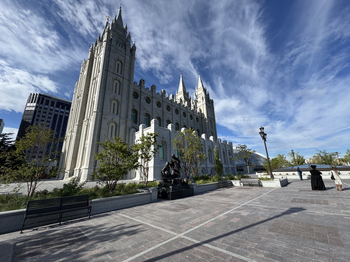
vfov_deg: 85.7
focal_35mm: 14
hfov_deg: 102.1
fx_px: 142
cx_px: 175
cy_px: 131
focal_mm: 2.22
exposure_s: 1/1880
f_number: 2.2
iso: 50
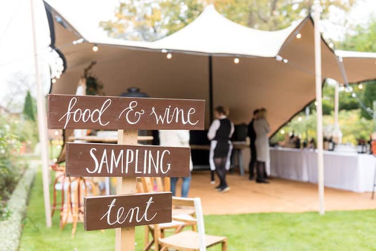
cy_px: 126
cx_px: 188
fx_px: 501
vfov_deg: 28.1
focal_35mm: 48
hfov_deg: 41.1
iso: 200
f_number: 4.5
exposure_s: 1/100
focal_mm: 48
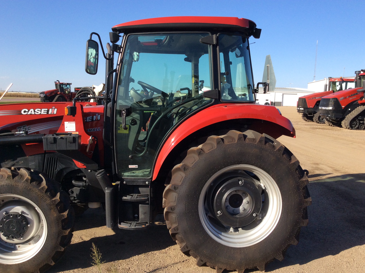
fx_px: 337
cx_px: 182
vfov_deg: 44.1
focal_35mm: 32
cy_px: 136
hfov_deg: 56.9
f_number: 2.4
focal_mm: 3.3
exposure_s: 1/953
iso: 32
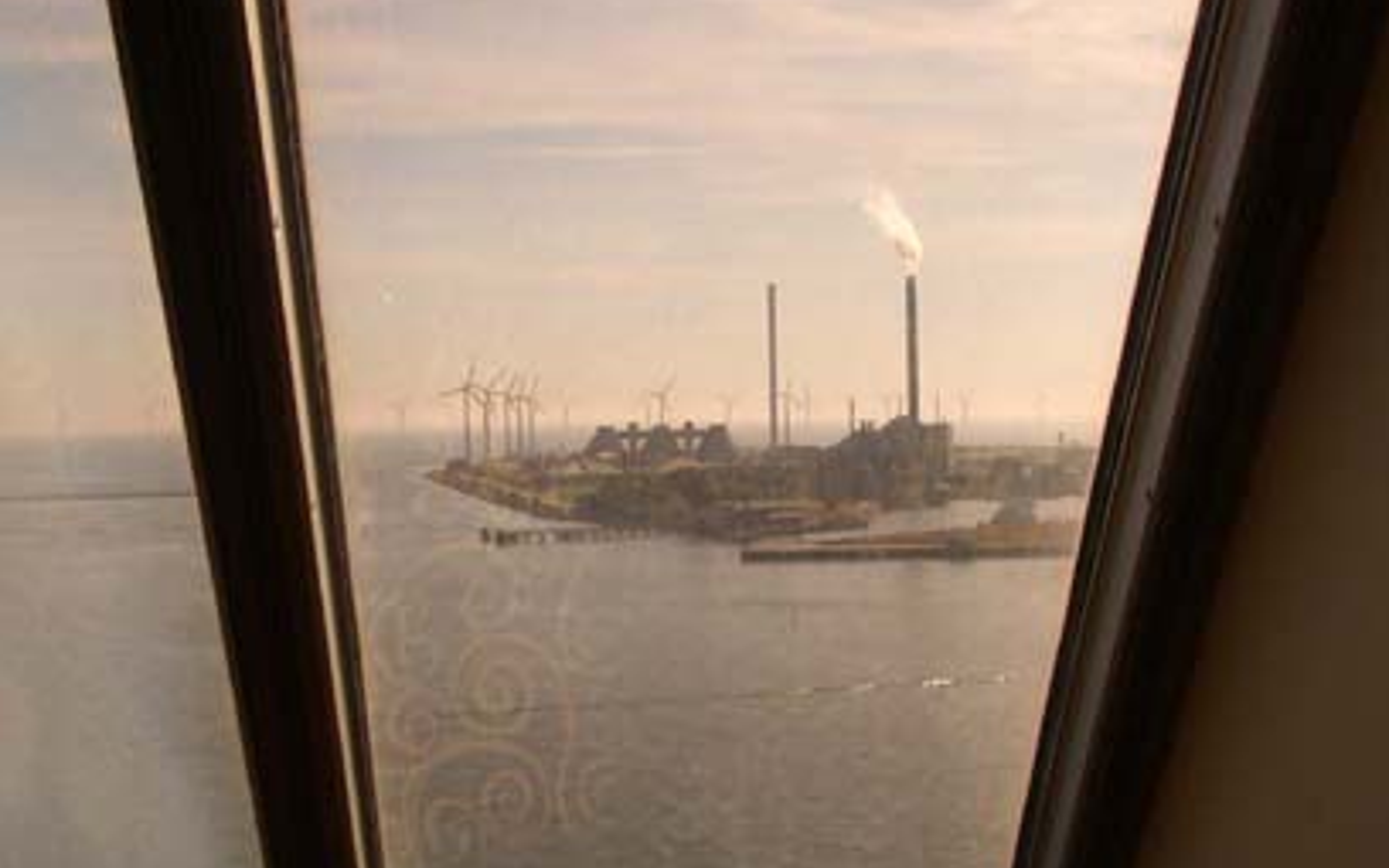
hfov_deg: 40.3
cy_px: 534
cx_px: 700
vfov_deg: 25.8
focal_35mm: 50
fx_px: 1893
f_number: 4.3
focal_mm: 5.8
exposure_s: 1/640
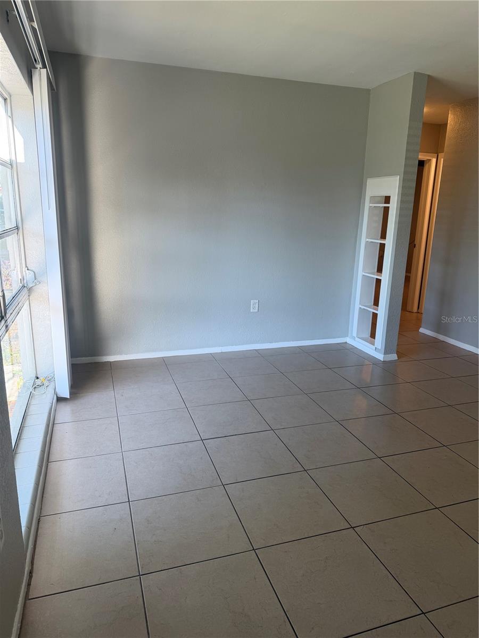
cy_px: 319
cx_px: 240
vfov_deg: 71.6
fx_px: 443
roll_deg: -1.6
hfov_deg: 56.8
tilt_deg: -14.3
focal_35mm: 24
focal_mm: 6.76
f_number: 1.78
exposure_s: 1/162
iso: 80
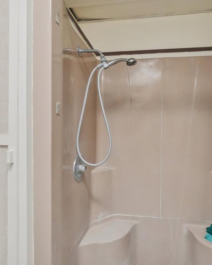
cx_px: 127
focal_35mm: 22
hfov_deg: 62.6
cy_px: 137
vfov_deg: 75.0
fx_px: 173
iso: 2500
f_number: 8
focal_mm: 10
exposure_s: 1/30
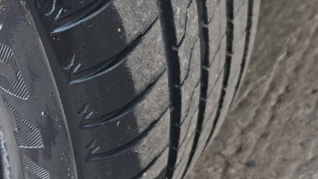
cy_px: 74
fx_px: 422
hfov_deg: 40.3
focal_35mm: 50
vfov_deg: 23.9
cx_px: 85
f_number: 1.8
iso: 50
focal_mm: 5.54
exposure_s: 1/147
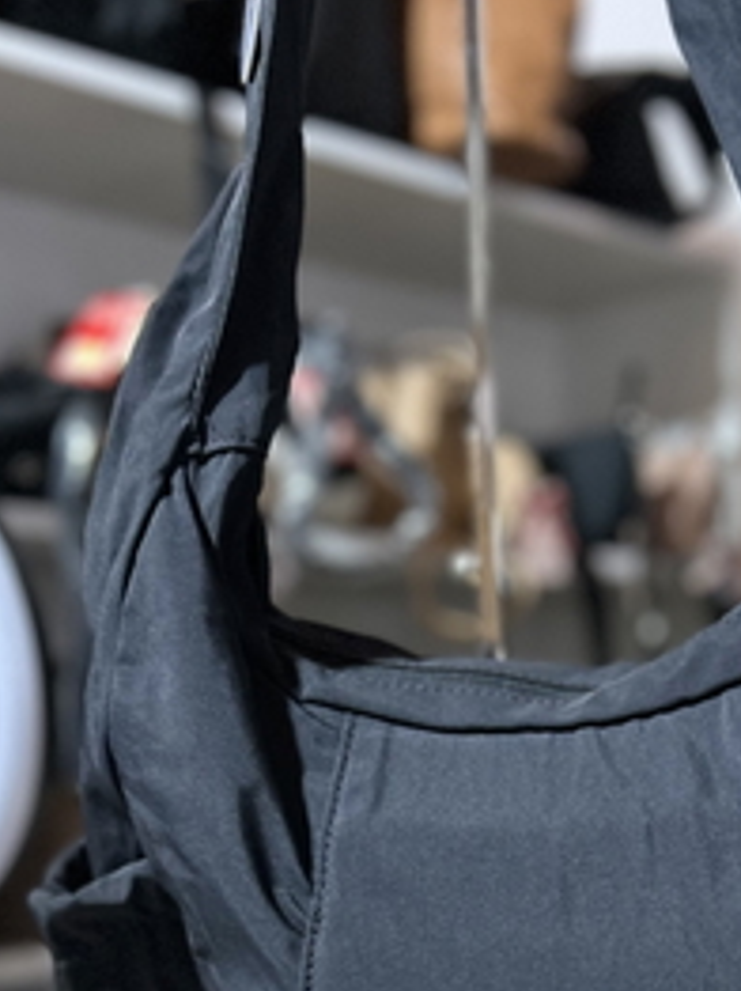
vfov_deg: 33.8
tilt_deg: -7.2
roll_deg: +1.6
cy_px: 929
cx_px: 631
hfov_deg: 26.8
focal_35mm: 53
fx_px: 1515
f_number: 1.5
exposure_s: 1/50
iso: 500
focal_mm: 5.7
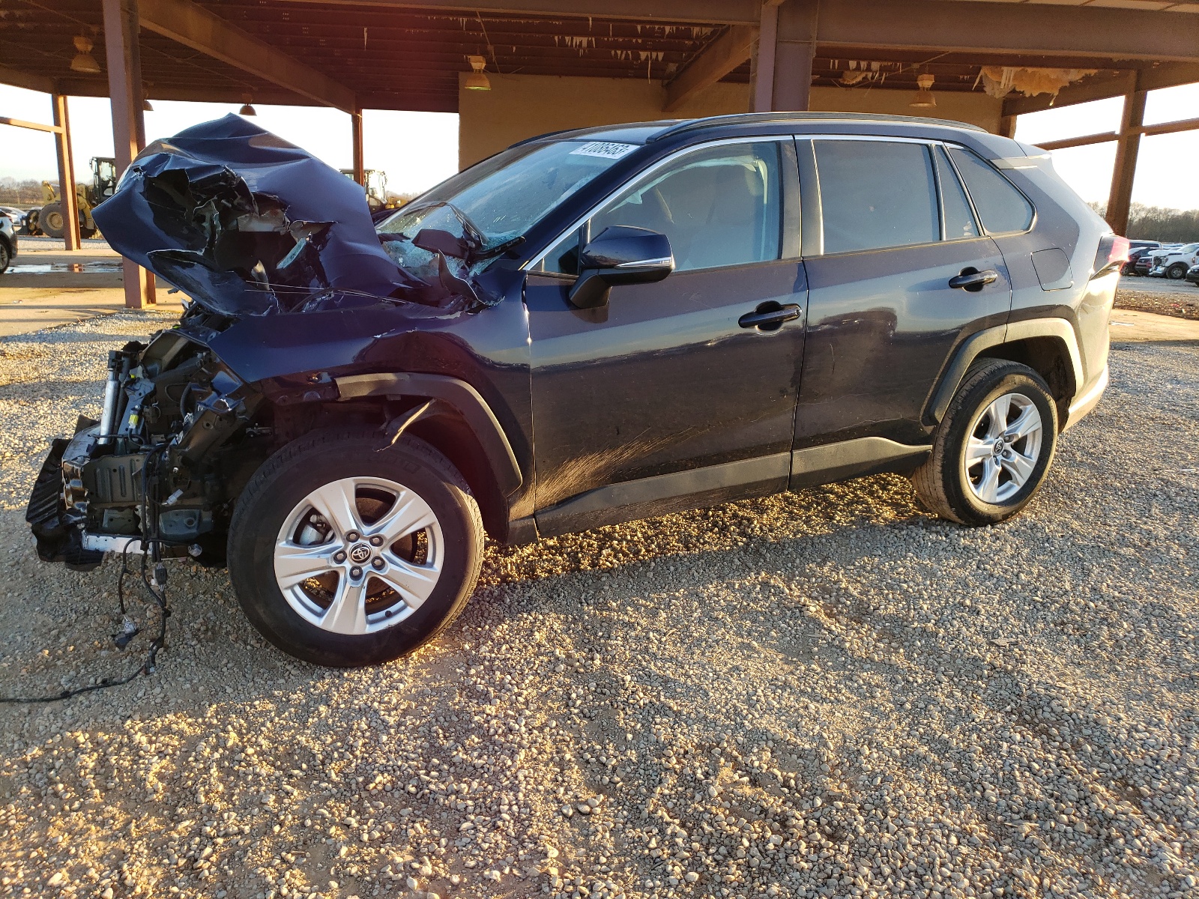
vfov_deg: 53.1
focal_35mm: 26
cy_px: 450
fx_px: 901
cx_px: 600
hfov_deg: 67.3
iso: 50
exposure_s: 1/417
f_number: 1.5
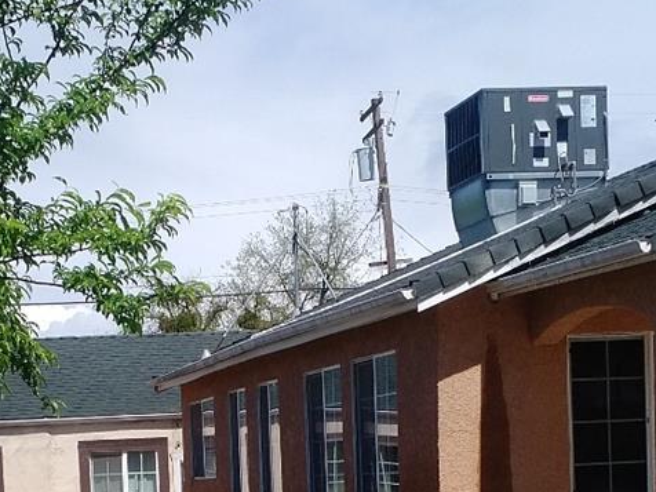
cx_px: 214
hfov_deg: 22.9
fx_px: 1611
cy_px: 543
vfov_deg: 16.8
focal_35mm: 85
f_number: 2.2
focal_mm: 4.75
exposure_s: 1/1718
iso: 50
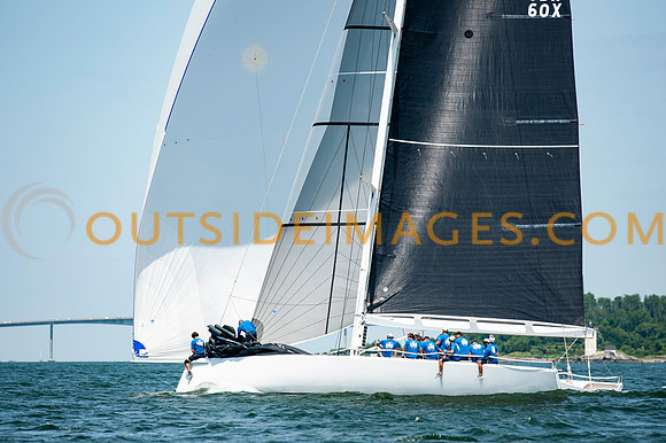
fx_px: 5585
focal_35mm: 302
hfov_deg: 6.8
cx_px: 333
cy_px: 222
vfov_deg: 4.5
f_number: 5.6
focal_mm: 300
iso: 250
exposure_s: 1/1600
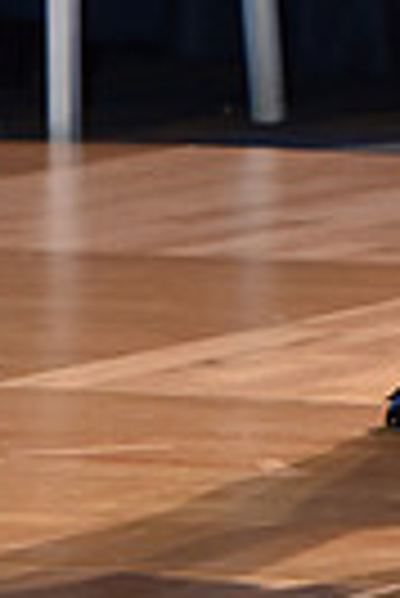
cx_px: 771
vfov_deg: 3.4
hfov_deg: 2.2
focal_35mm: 611
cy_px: -495
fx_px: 10156
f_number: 4.5
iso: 2000
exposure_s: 1/320
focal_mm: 140
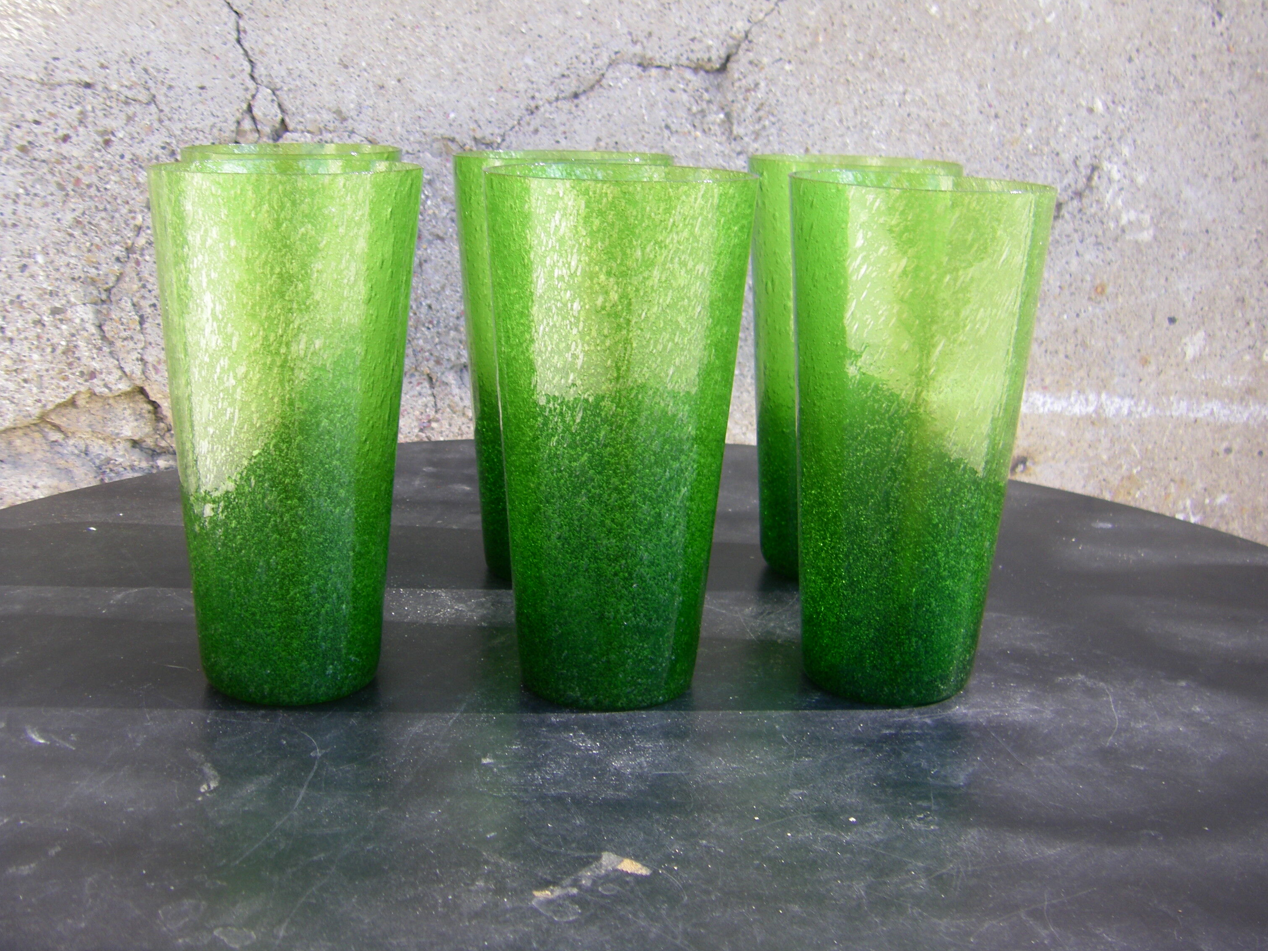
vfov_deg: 35.1
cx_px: 617
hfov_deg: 45.8
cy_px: 439
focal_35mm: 41
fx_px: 1502
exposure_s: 1/100
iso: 64
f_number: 3.5
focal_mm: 6.3
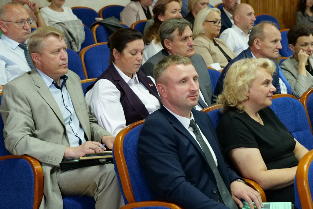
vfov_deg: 14.6
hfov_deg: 21.7
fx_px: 817
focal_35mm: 94
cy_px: 104
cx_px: 156
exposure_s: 1/30
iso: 6400
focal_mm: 94
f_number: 9
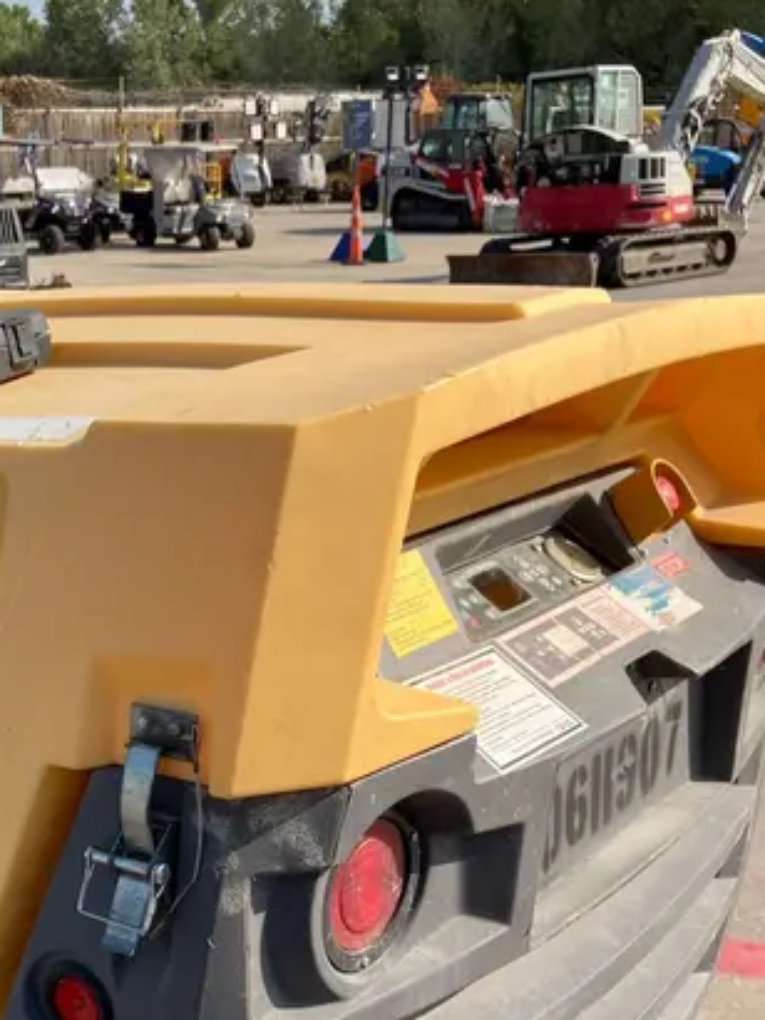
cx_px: 122
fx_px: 1474
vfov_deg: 37.3
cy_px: 761
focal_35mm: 50
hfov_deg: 28.3
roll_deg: +2.4
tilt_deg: -22.6
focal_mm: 3.99
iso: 32
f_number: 1.8
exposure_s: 1/1473
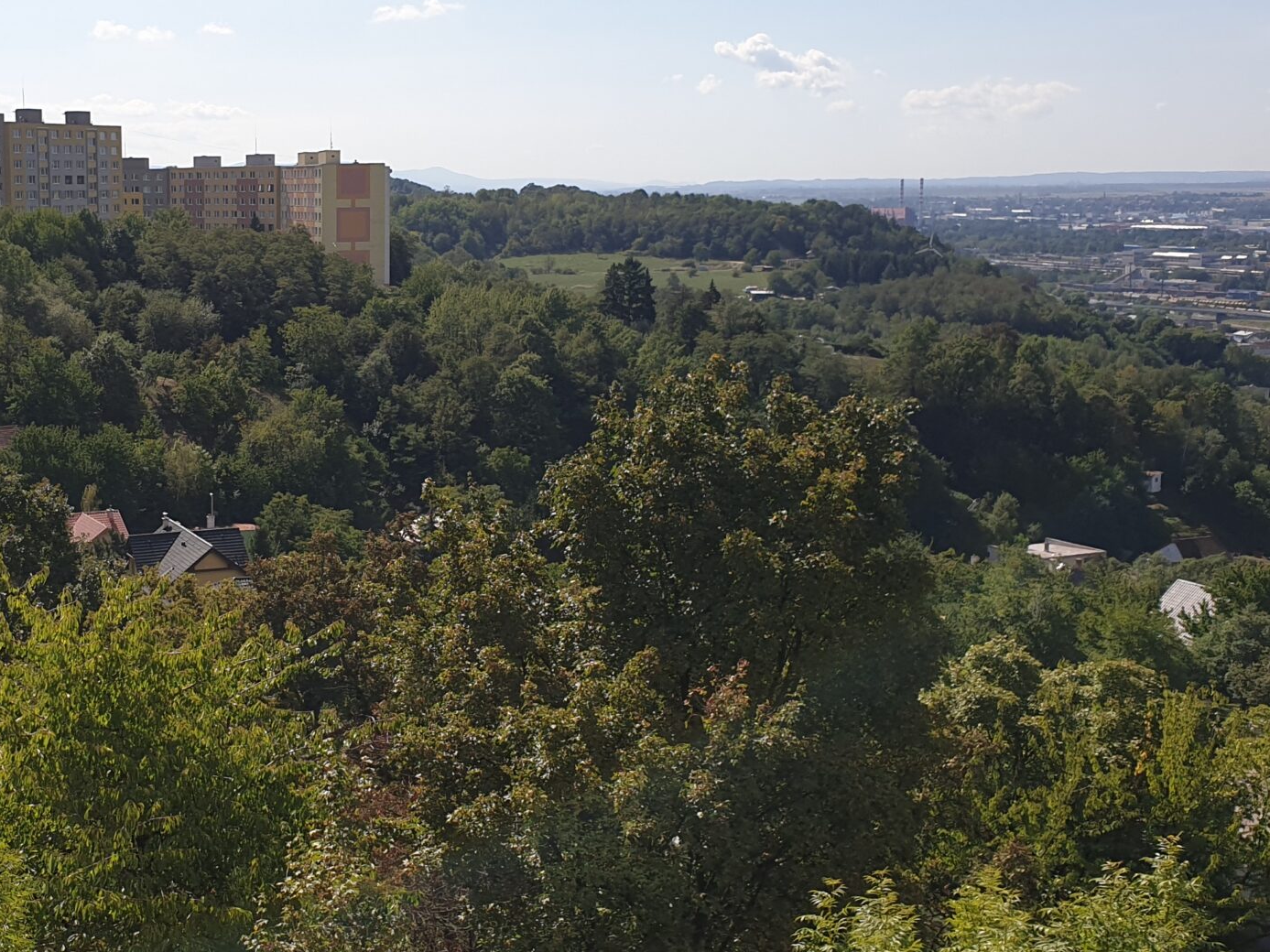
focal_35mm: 48
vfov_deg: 30.2
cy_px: 381
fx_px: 1761
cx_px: 201
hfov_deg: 37.8
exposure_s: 1/2299
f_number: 2.4
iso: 50
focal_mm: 4.3
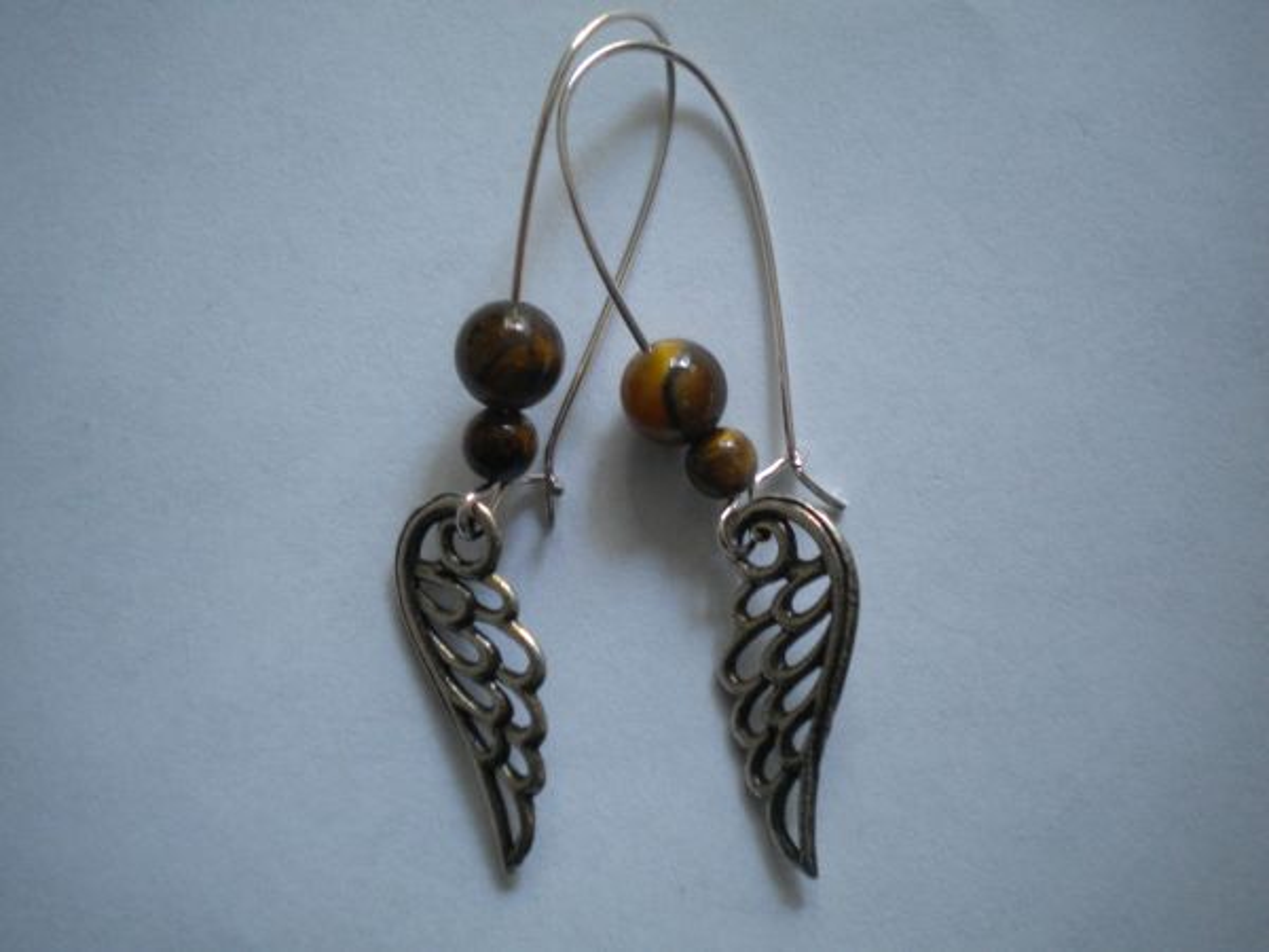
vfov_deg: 35.1
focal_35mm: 41
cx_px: 634
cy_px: 476
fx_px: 1503
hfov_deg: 45.8
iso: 320
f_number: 3.5
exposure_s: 1/55.4
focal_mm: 7.4
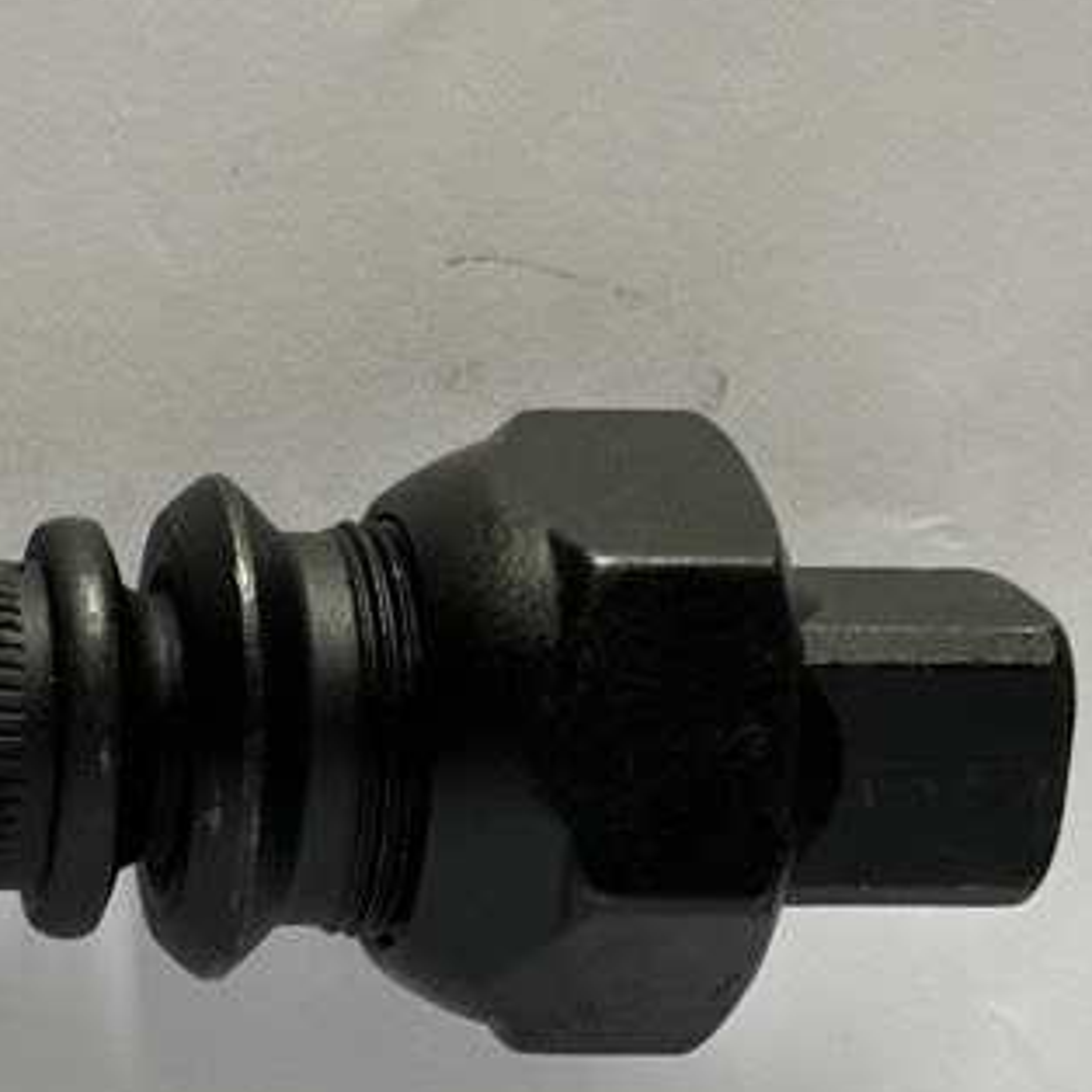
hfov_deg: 14.7
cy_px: 793
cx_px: 49
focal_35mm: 117
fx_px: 4176
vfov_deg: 14.8
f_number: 1.6
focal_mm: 5.96
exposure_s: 1/60
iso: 80
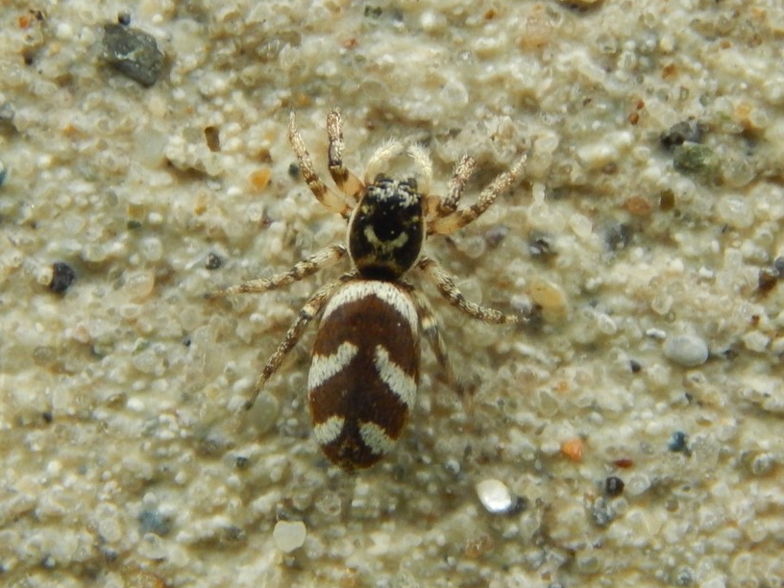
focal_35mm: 137
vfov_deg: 10.8
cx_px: 377
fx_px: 3103
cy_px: 282
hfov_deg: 14.4
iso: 360
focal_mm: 23.4
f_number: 4.8
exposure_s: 1/250
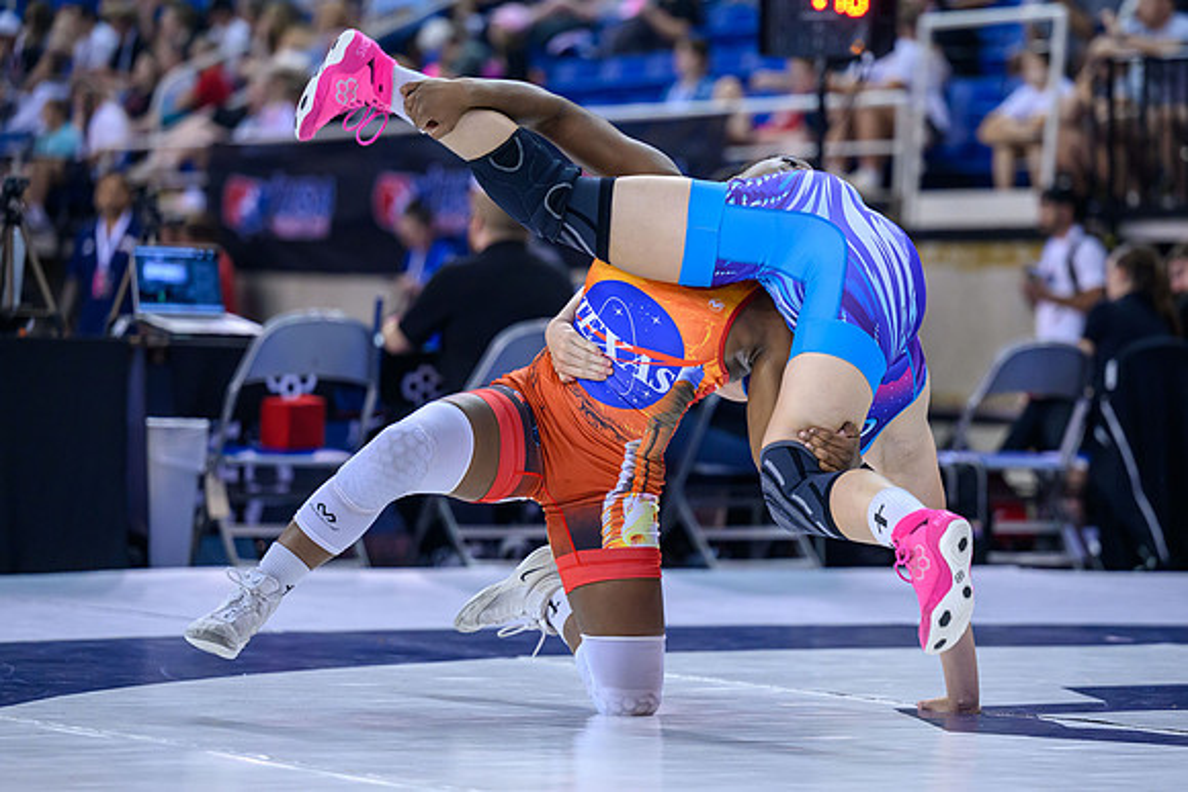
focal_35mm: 142
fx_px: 4700
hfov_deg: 14.4
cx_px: 658
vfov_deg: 9.6
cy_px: 428
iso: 3200
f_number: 2.8
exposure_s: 1/800
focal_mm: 125
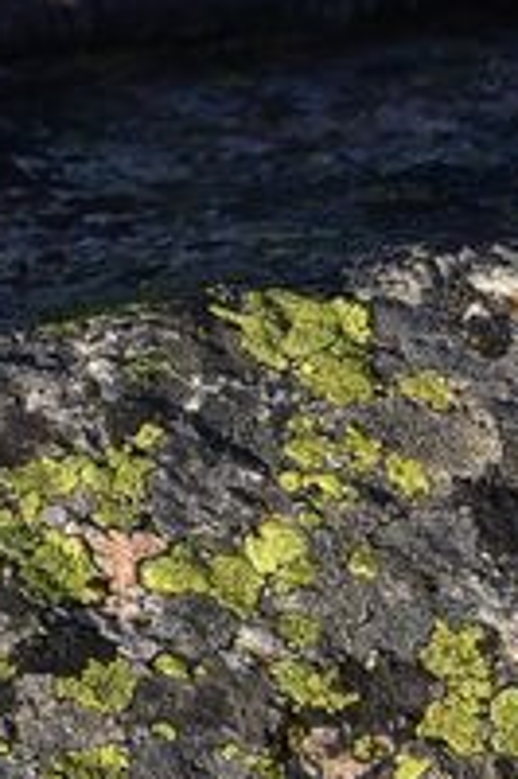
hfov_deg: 5.9
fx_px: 4497
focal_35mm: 208
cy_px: 1213
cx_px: -1258
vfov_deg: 9.6
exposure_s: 1/125
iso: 160
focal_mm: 32
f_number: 14
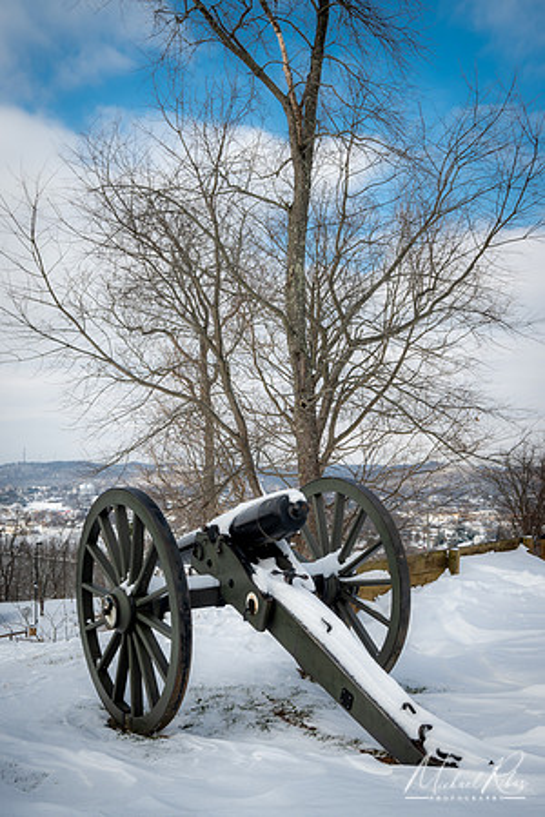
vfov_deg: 45.0
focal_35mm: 44
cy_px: 408
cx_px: 272
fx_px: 988
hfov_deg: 30.8
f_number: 8
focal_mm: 29
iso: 100
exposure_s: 1/200
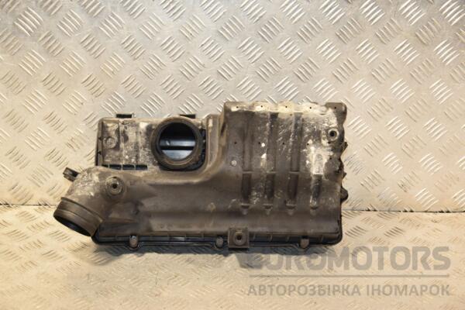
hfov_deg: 29.9
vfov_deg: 20.2
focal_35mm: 68
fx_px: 872
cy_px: 155
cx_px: 232
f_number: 4.8
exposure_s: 1/160
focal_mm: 45
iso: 800
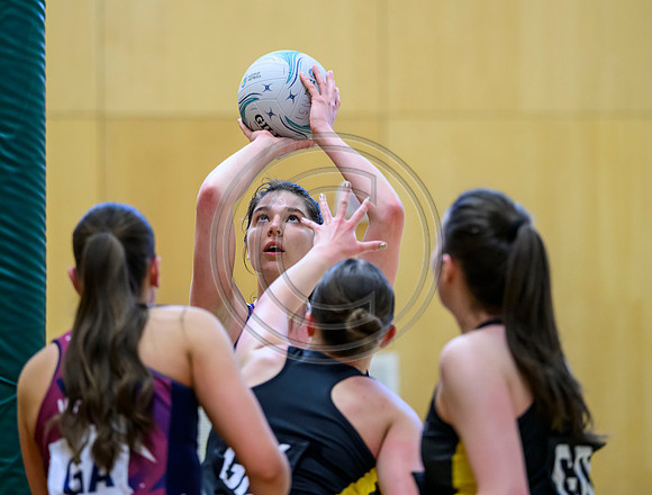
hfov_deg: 8.1
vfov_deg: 6.2
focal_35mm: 243
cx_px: 315
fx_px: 4588
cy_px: 220
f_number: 3.2
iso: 4000
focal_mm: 200
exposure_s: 1/800
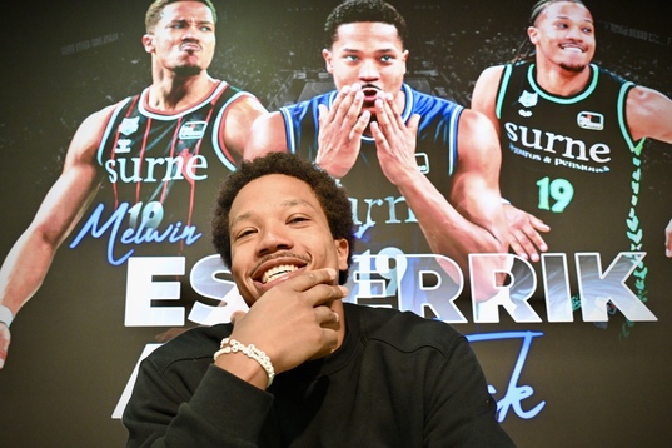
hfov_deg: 59.5
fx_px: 588
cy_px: 224
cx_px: 336
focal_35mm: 32
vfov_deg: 41.7
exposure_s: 1/125
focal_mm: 31.5
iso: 4000
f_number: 6.3
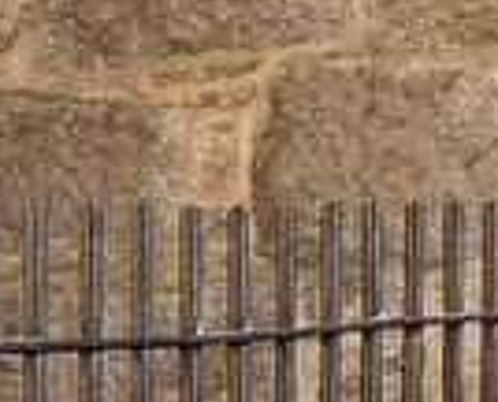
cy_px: 629
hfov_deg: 10.2
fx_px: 2232
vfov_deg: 9.9
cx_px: -873
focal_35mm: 151
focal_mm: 4.25
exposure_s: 1/122
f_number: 1.8
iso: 40
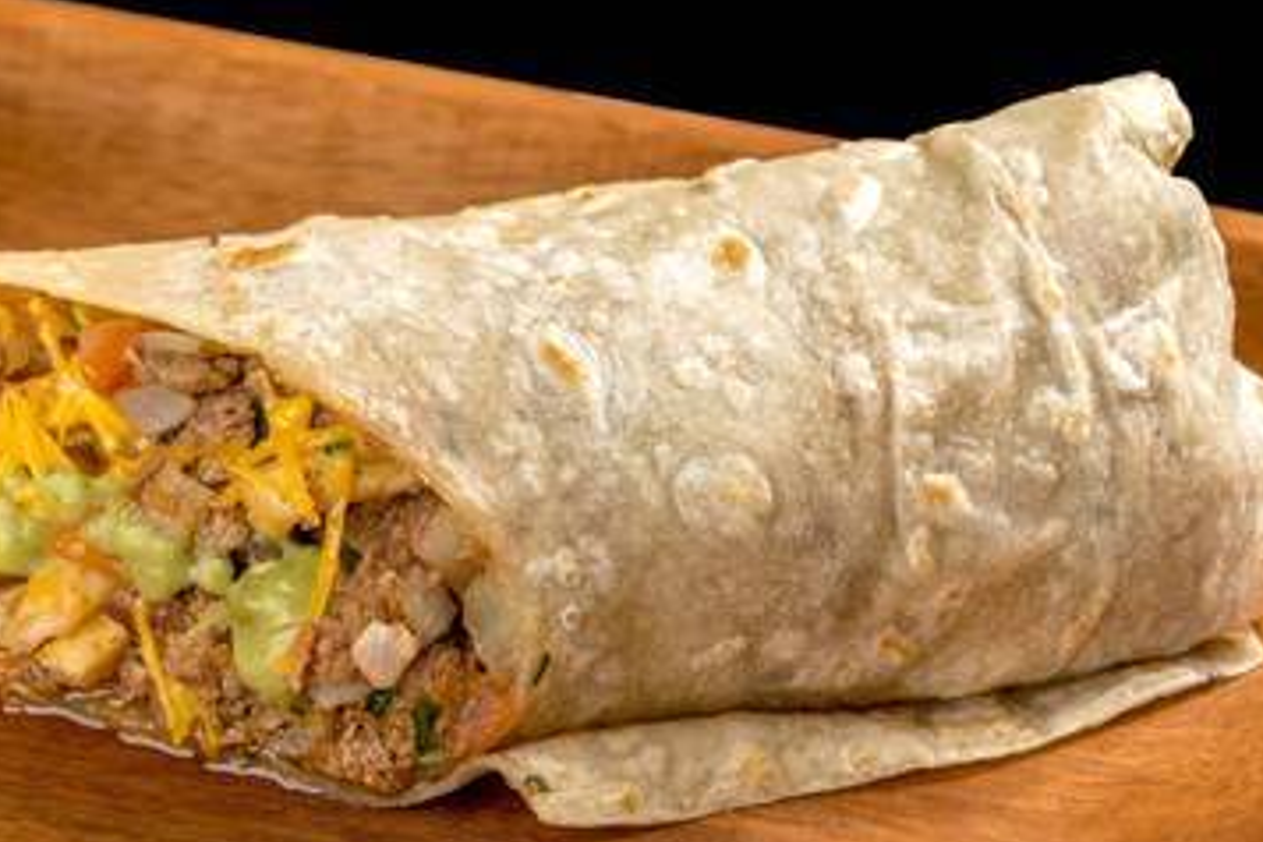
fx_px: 9717
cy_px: 488
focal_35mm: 277
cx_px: 175
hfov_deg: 7.4
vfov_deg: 5.0
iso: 100
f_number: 8
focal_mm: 150
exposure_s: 1/160
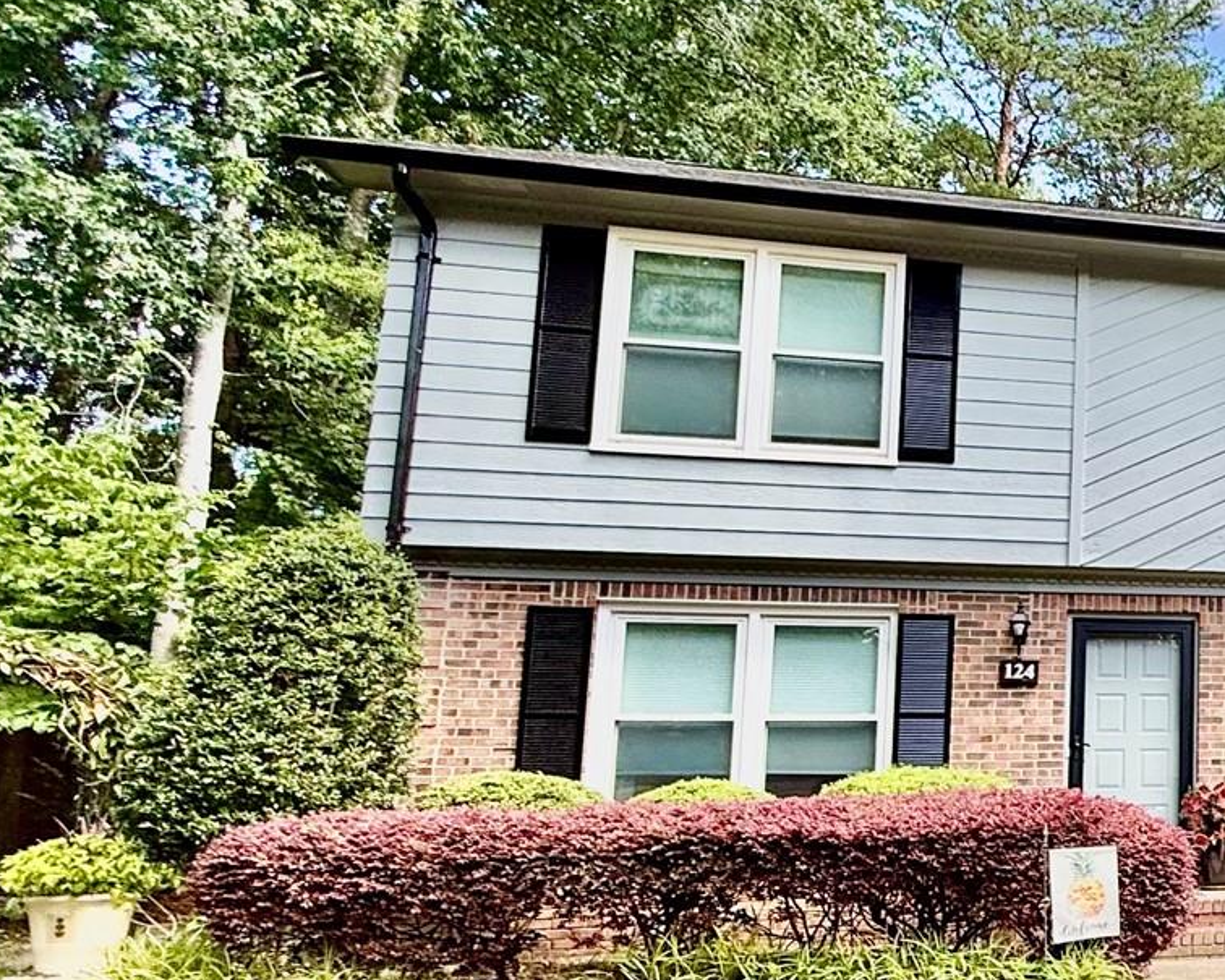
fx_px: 1342
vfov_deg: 39.8
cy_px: 627
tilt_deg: +8.6
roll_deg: +1.5
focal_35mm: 37
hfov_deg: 35.8
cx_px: 1536
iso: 64
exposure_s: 1/393
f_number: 2.2
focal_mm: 2.22
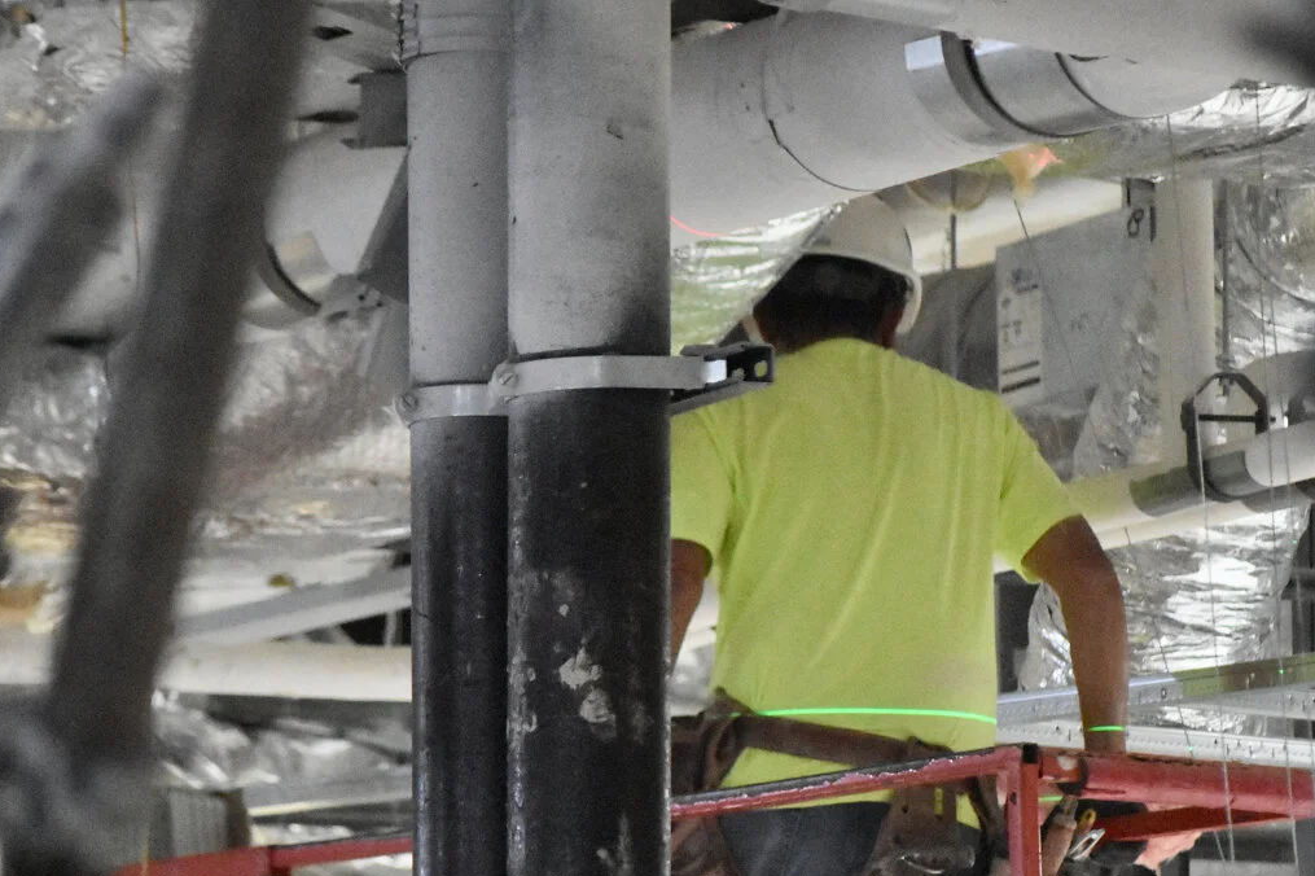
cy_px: 535
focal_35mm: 343
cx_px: 757
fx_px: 12517
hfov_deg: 6.0
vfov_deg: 4.0
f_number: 5
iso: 12800
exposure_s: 1/160
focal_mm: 145
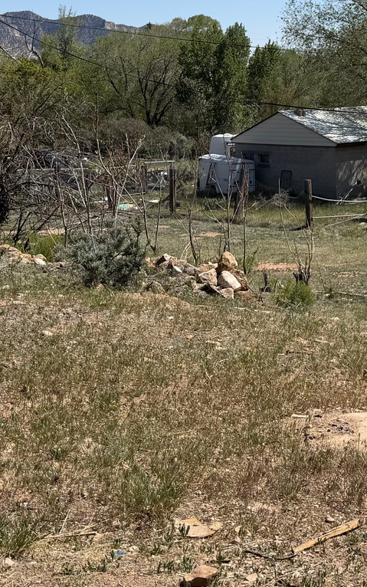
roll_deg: +0.7
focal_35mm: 68
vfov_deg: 30.2
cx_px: 449
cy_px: 264
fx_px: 1088
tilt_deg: -9.8
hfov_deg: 18.1
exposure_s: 1/5714
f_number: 1.78
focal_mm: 6.76
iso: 80
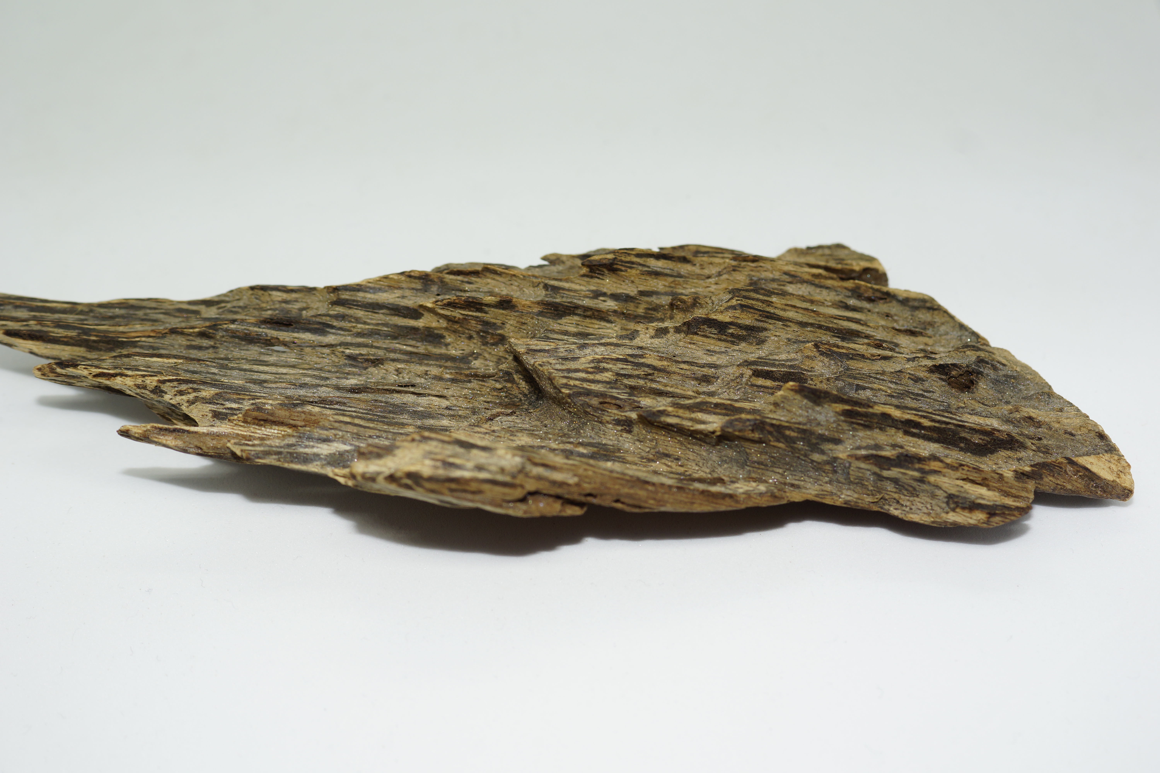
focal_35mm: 45
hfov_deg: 43.6
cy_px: 386
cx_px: 580
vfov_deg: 29.9
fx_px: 1450
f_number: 5.6
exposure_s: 1/80
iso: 100
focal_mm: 30
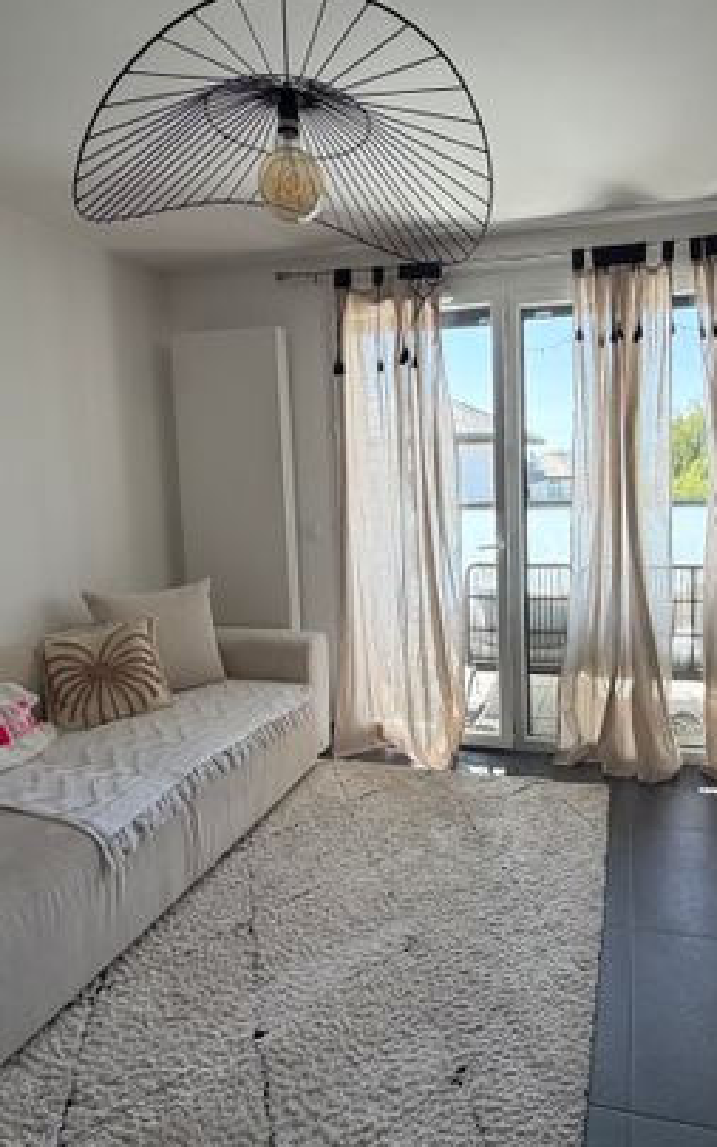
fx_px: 688
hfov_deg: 54.2
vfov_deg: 79.5
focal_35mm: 22
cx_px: 465
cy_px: 532
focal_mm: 2.22
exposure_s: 1/147
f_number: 2.2
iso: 64
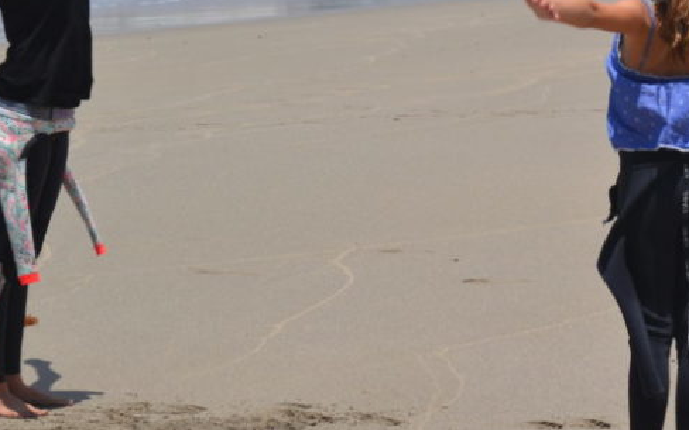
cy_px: 81
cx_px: 481
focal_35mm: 167
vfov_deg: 7.8
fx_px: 3136
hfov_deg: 12.5
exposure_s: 1/320
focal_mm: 52
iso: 100
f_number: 9
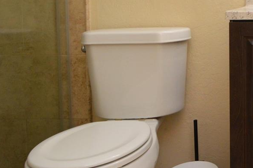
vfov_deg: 26.4
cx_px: 301
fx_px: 344
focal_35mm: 49
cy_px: 13
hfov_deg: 33.2
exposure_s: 1/60
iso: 800
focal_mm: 12
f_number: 4
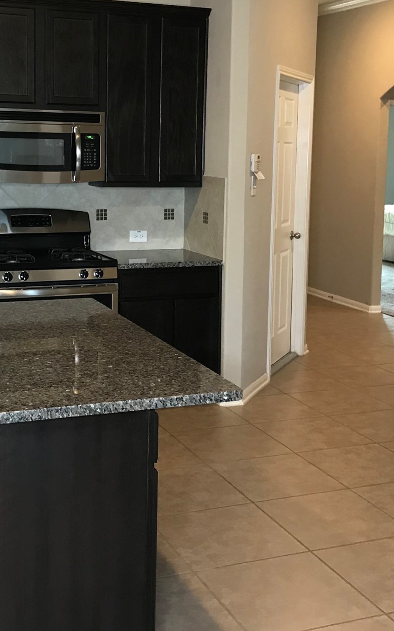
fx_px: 876
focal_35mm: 51
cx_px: 164
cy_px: 252
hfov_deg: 25.3
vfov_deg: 39.4
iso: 50
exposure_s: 1/15
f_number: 1.8
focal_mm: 3.99
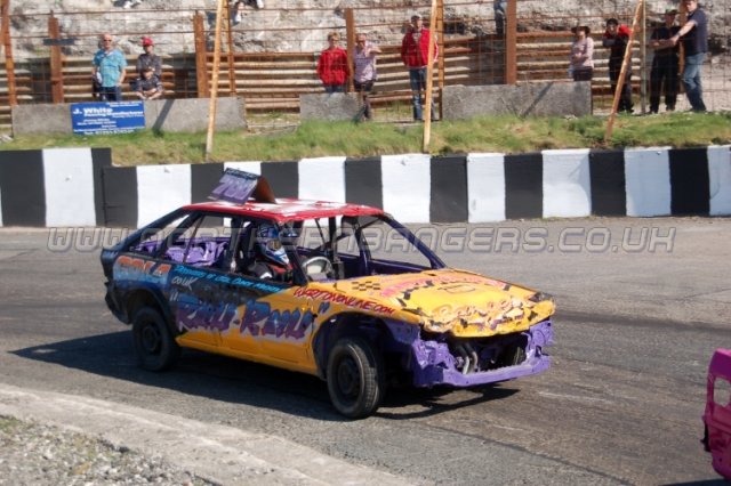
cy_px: 243
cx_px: 366
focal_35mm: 69
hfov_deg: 29.3
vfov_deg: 19.7
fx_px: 1400
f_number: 5
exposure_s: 1/1000
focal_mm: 46
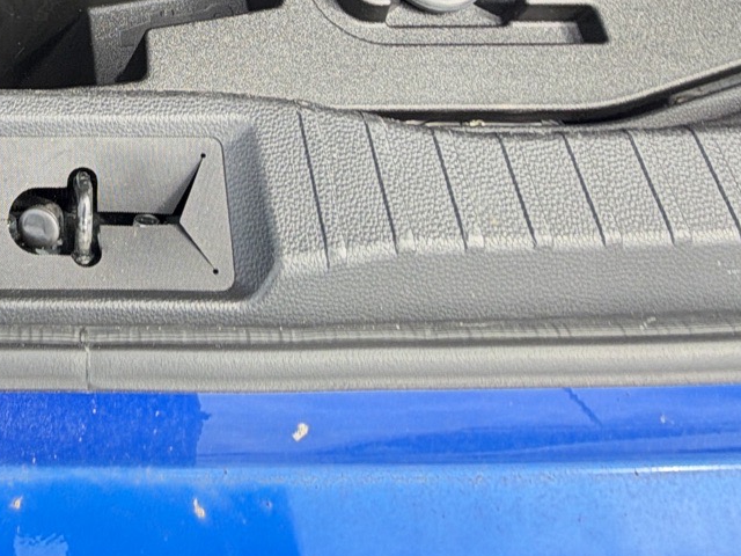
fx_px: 899
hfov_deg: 39.5
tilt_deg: -59.5
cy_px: -114
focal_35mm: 42
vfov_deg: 29.5
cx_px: 1
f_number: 2.2
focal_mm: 2.22
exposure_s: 1/146
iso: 40
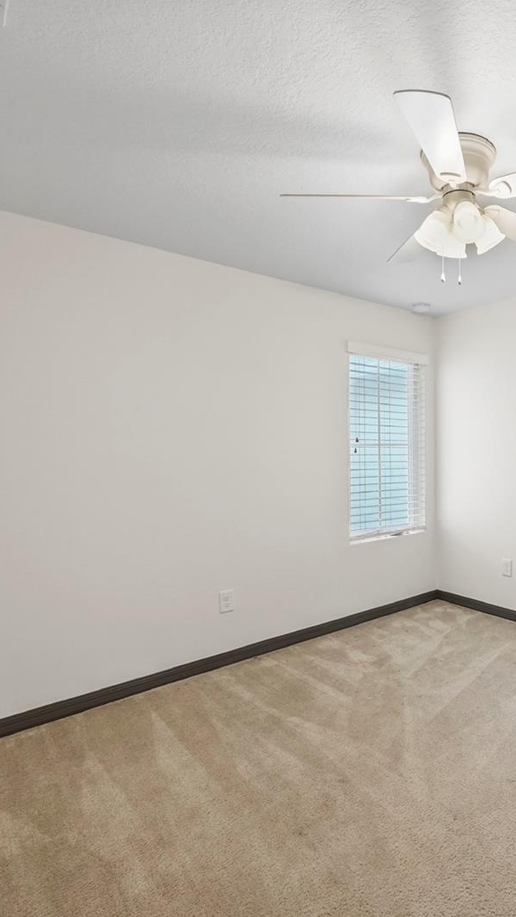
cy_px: 459
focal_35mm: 19
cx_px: 435
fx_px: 462
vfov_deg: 89.6
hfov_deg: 53.2
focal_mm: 12
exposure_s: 1/4
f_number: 7.1
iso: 800
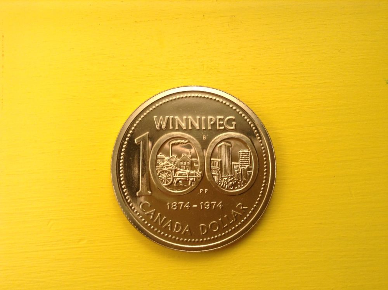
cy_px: 145
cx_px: 194
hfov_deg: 55.4
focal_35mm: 33
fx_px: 369
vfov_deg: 42.8
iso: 50
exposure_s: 1/120
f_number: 2.4
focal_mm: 3.3
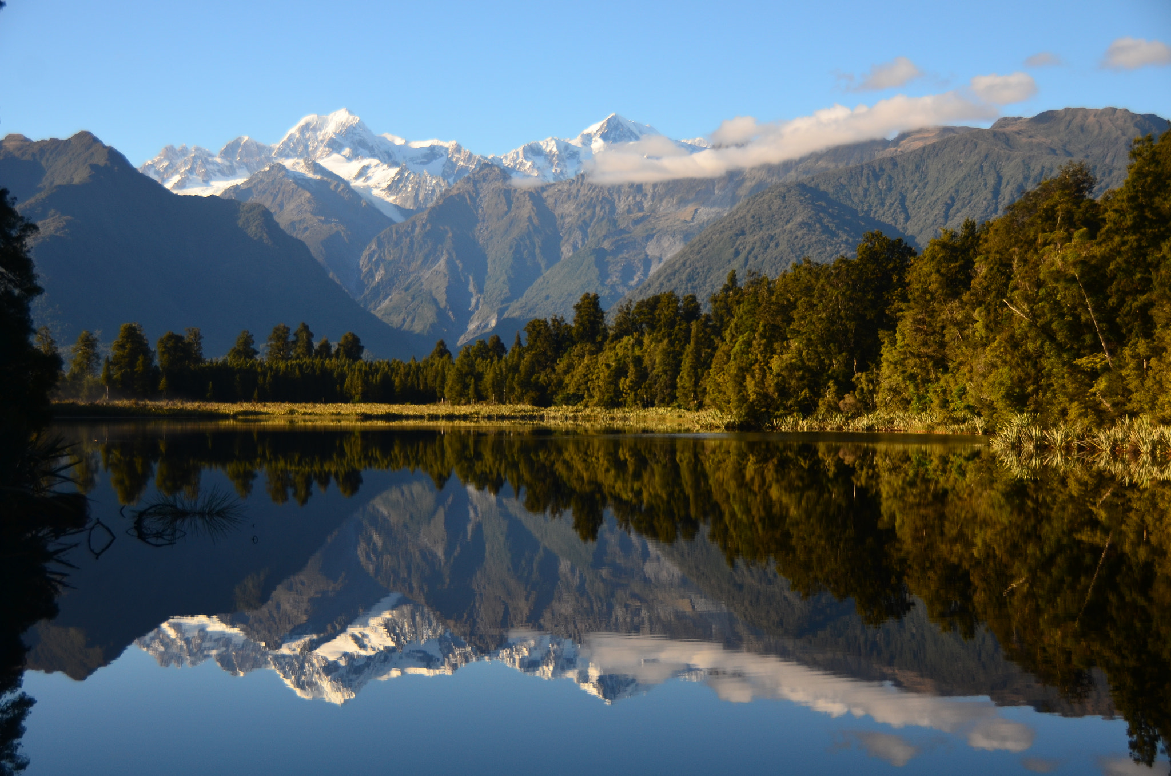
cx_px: 586
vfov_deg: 24.9
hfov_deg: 36.9
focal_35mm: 54
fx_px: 1753
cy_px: 388
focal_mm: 36
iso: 200
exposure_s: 1/1000
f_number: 4.2
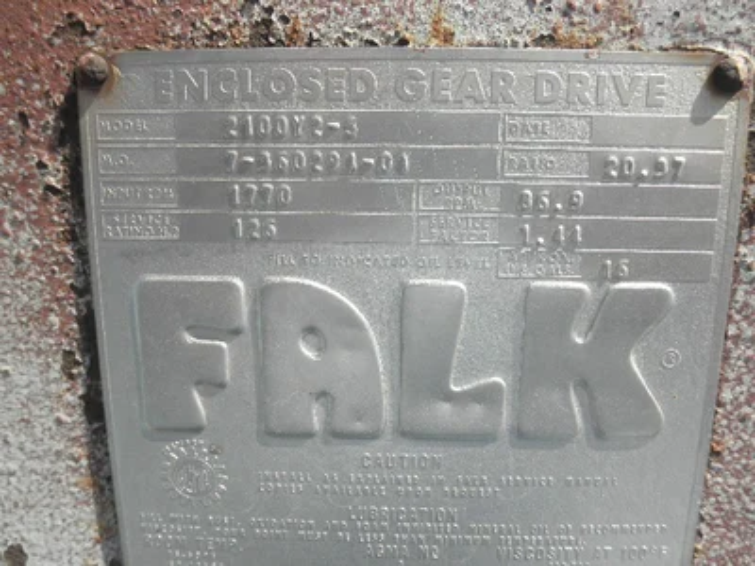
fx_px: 611
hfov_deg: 63.4
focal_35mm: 28
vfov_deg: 49.7
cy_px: 283
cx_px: 378
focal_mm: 5
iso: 64
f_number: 3
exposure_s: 1/640
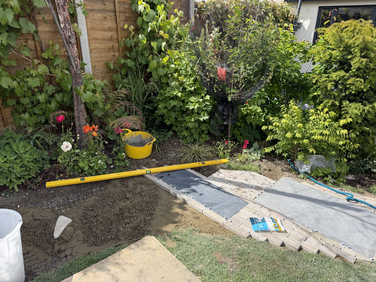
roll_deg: -2.6
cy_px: 141
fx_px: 261
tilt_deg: -22.6
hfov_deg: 71.6
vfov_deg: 56.8
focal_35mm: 24
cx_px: 188
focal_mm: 6.76
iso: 80
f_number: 1.78
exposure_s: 1/2370
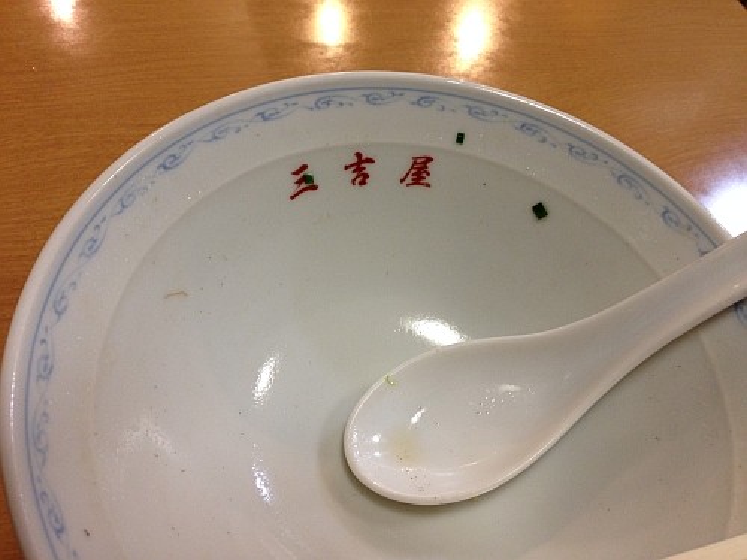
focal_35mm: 33
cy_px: 280
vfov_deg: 42.9
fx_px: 712
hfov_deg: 55.4
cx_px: 374
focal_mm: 4.12
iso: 125
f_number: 2.4
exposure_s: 1/20
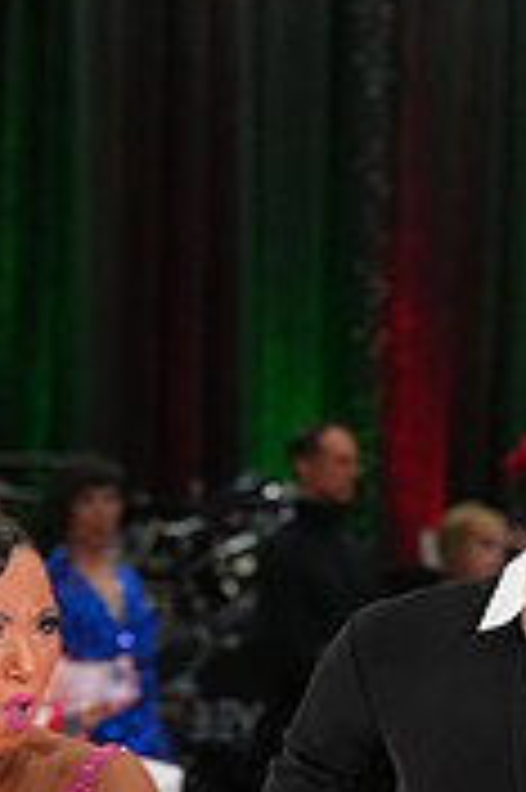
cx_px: 259
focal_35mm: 409
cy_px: 1098
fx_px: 8981
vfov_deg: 5.0
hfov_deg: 3.4
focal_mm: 124
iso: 3200
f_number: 5.6
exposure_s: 1/200
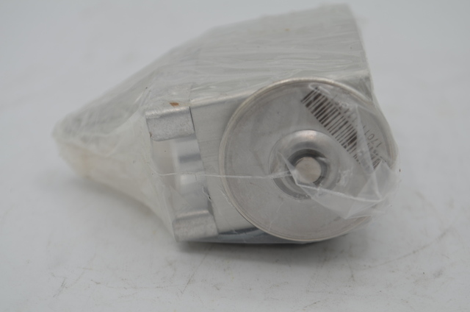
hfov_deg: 24.7
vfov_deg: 16.5
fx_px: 1075
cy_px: 156
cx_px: 235
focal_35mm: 82
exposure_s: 1/100
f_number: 8
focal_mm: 55
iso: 100
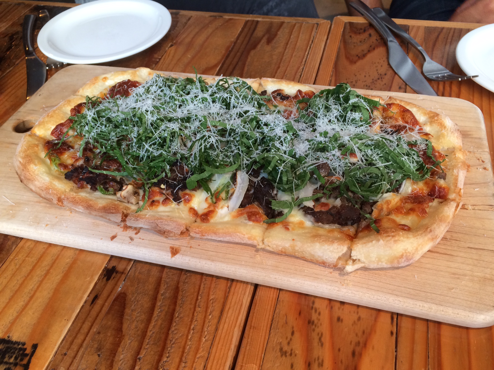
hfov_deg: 61.7
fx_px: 414
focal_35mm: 29
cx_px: 247
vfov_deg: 48.2
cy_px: 185
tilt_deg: -47.9
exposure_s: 1/30
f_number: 2.2
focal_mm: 4.15
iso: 80
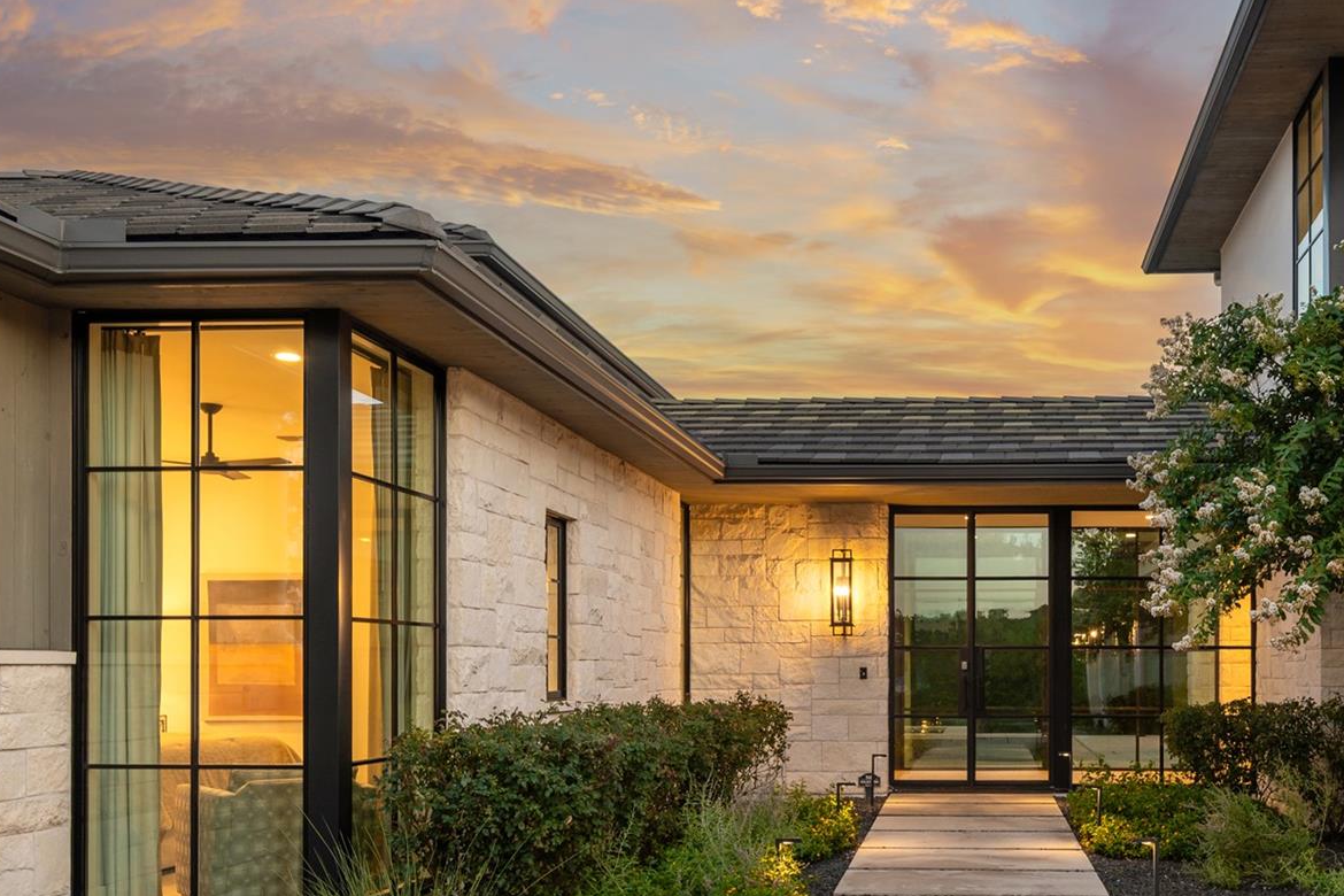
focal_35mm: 35
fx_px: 1307
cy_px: 671
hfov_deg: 52.7
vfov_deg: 37.0
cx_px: 958
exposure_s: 1/1.67
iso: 250
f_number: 8
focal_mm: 20
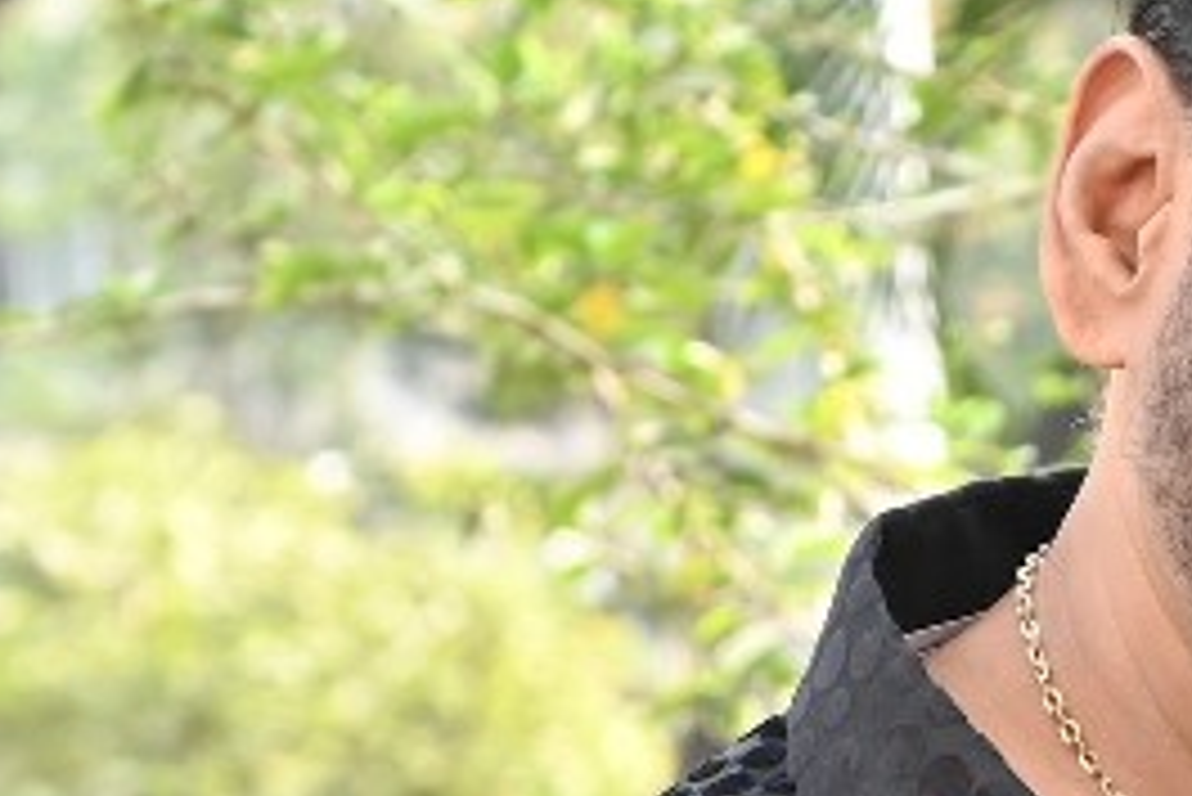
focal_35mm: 405
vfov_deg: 3.4
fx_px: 13417
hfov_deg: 5.1
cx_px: 1507
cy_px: 823
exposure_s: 1/250
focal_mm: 70
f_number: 7.1
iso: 640
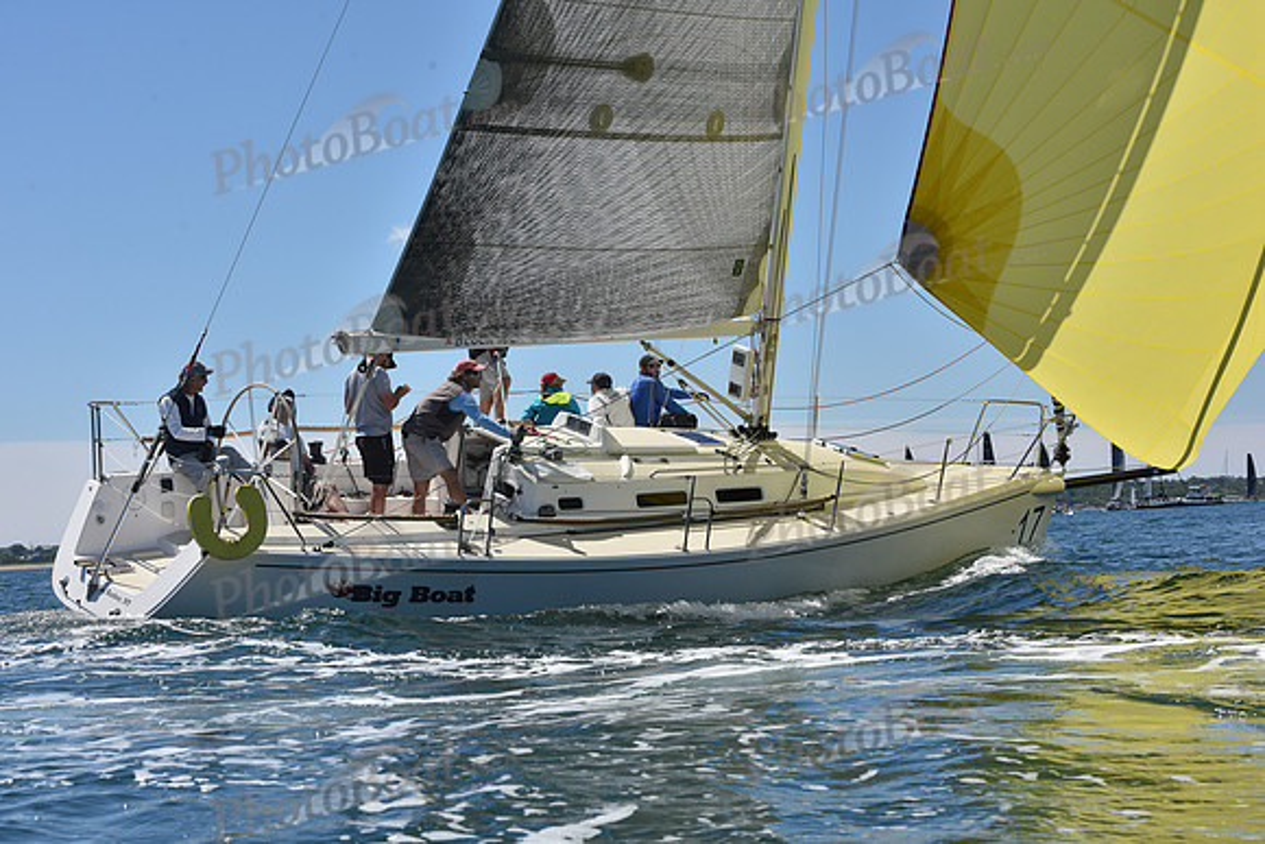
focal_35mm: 70
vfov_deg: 19.5
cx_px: 632
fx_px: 2460
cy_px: 422
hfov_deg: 28.8
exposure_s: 1/800
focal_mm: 70
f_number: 10
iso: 250
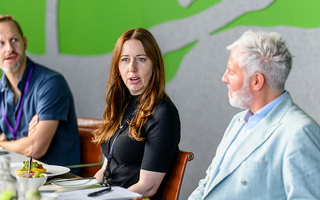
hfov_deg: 12.3
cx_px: 134
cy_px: 106
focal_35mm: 170
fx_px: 1483
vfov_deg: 7.7
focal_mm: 135
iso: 140
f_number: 1.8
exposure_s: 1/400
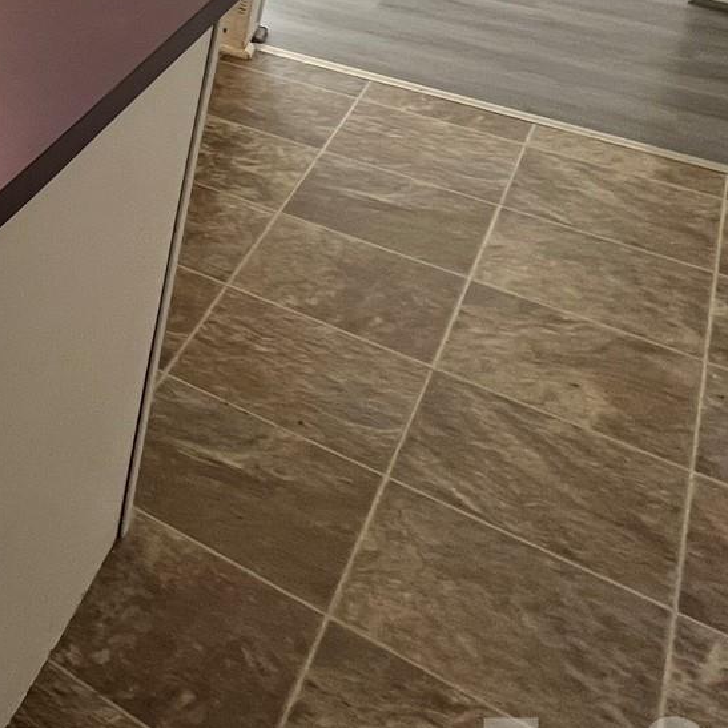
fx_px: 1023
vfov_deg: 34.4
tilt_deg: -22.0
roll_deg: +3.5
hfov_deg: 25.5
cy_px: -55
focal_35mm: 43
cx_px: -441
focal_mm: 1.57
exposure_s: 1/120
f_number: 1.8
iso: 200
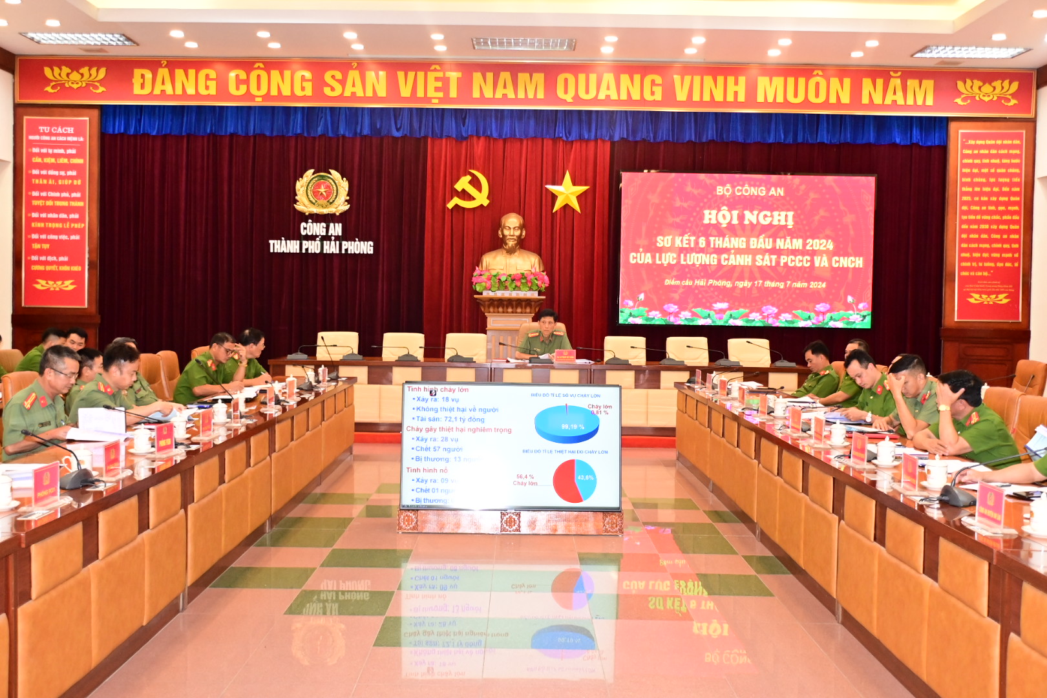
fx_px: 1134
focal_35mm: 39
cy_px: 349
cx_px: 524
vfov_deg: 34.2
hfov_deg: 49.6
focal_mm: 26
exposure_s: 1/200
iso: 3200
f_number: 4
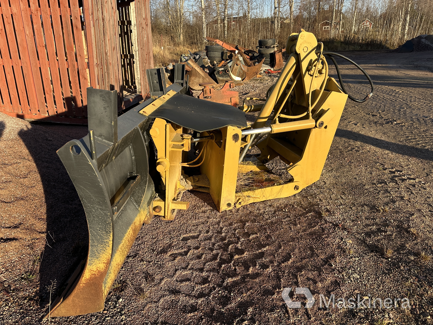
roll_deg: +2.7
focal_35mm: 24
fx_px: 300
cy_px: 162
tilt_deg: -21.6
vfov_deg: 56.8
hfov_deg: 71.6
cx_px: 216
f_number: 1.78
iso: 80
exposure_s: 1/1393
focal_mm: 6.86
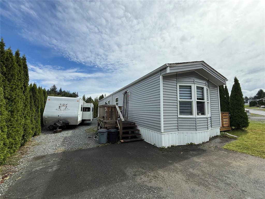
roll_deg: -1.6
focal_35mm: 14
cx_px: 132
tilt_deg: +5.0
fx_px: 107
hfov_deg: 102.1
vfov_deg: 85.7
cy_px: 100
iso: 50
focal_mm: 2.22
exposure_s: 1/2506
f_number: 2.2
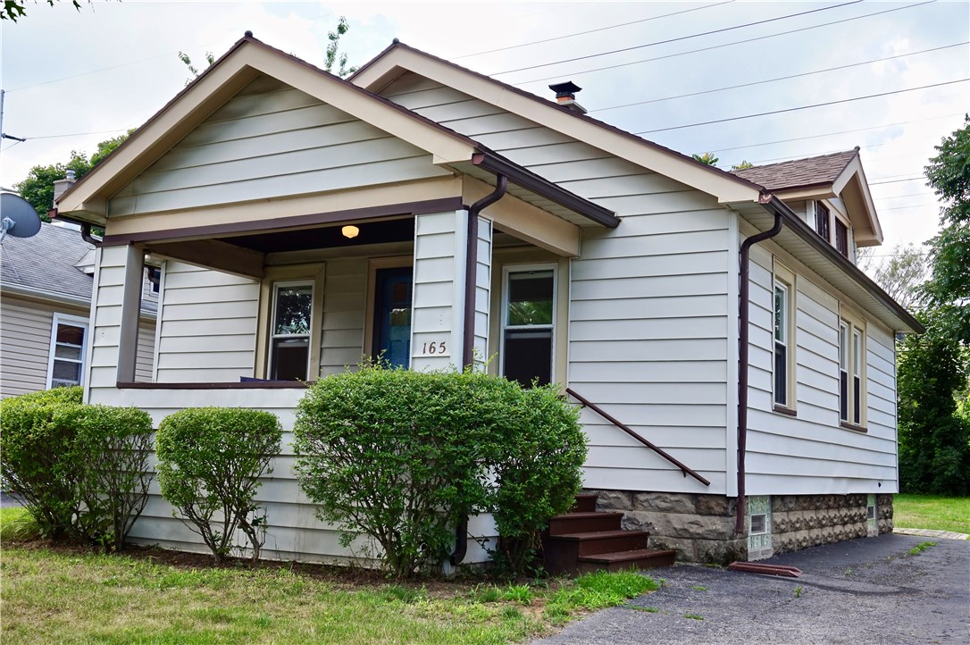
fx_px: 1050
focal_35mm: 39
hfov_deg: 49.6
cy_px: 322
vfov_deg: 34.1
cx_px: 485
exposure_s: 1/80
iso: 100
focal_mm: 26
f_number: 9
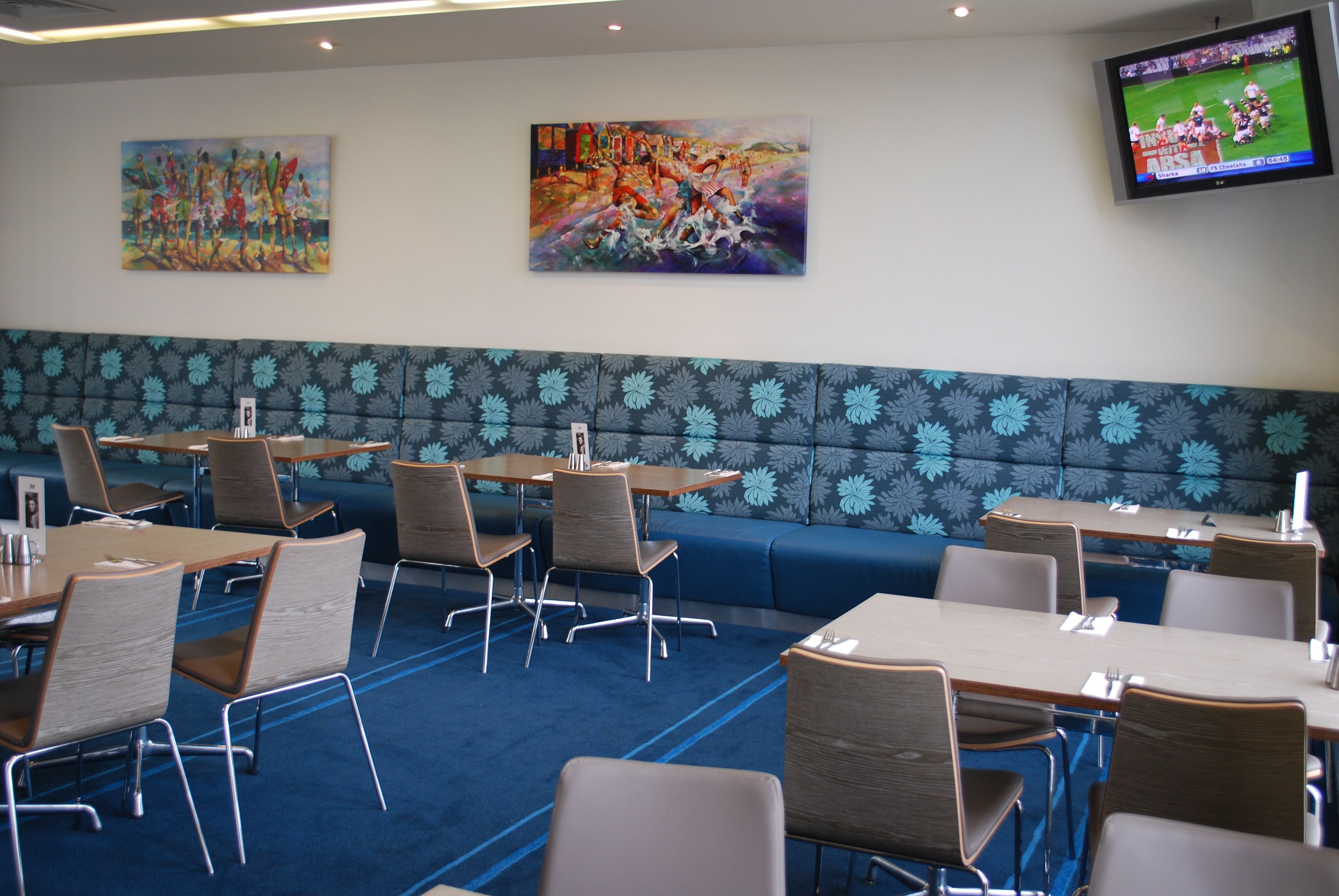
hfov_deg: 49.5
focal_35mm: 39
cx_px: 670
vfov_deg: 34.3
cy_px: 448
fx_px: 1452
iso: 280
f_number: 4.2
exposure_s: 1/30
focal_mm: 26
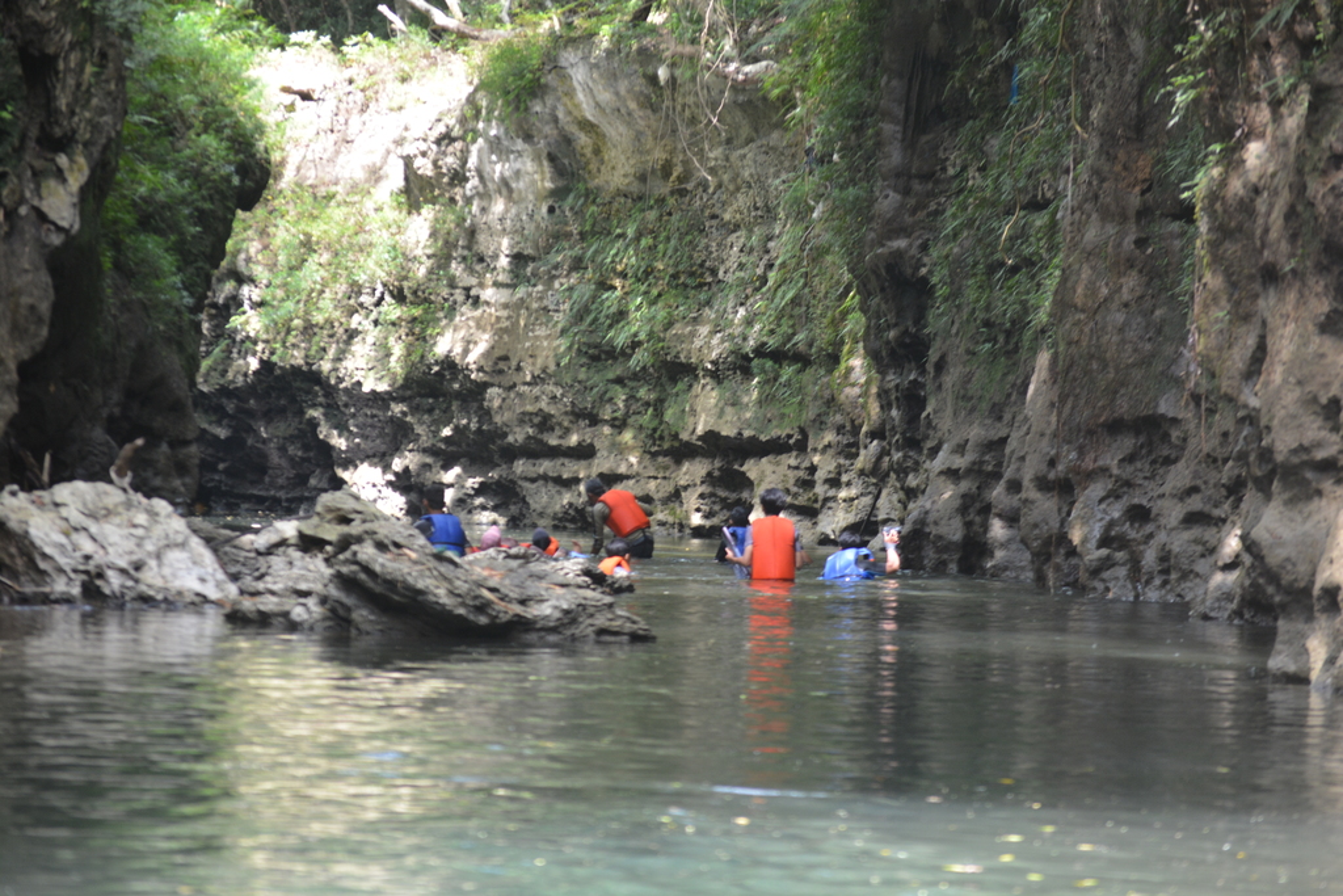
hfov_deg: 14.0
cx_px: 672
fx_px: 5484
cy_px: 448
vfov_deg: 9.3
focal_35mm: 147
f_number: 4.5
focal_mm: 98
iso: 400
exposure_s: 1/80
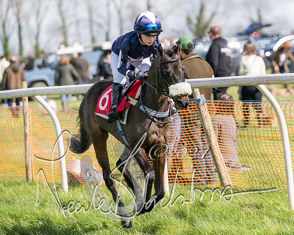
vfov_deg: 7.1
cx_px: 188
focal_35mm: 219
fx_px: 1906
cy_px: 105
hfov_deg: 8.8
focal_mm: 175
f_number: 4
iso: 400
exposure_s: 1/4000
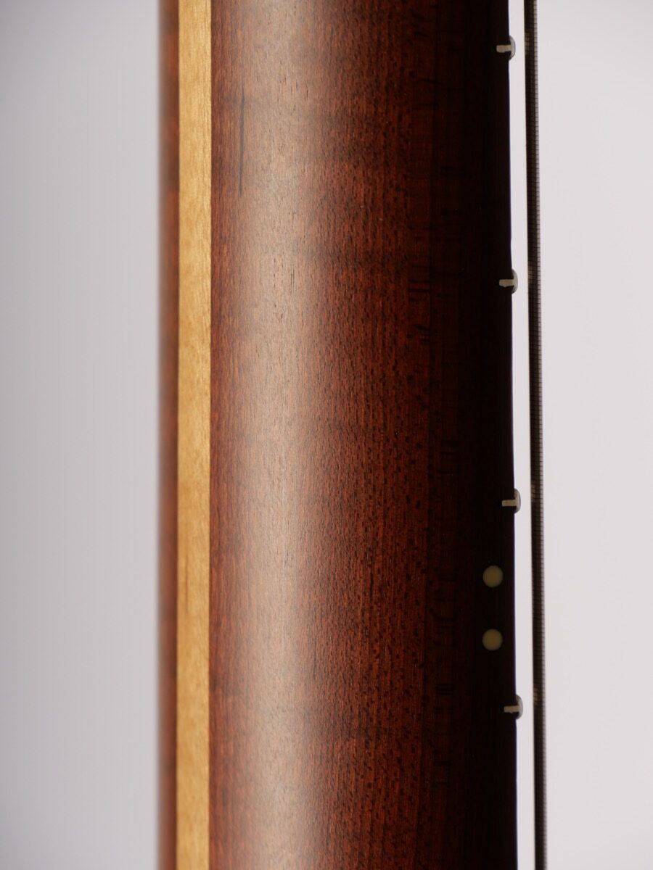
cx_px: 326
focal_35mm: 280
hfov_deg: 5.3
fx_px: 7043
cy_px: 435
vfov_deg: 7.1
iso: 200
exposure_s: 1/200
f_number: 7.1
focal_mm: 140
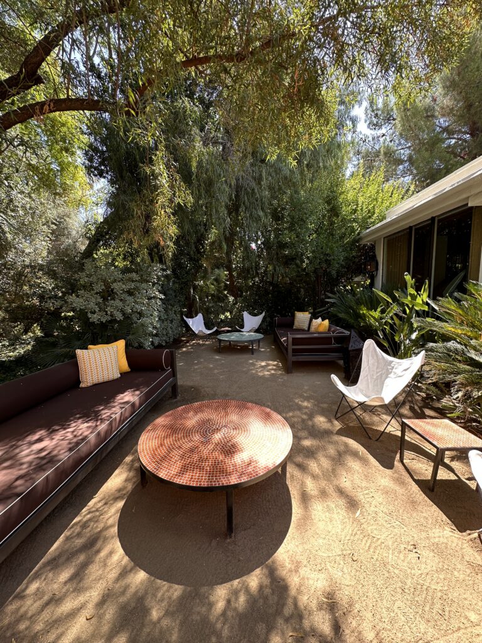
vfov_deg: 102.1
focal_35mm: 14
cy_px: 322
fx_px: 260
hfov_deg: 85.7
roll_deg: +1.2
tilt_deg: -5.6
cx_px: 241
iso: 40
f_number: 2.2
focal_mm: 2.22
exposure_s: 1/128
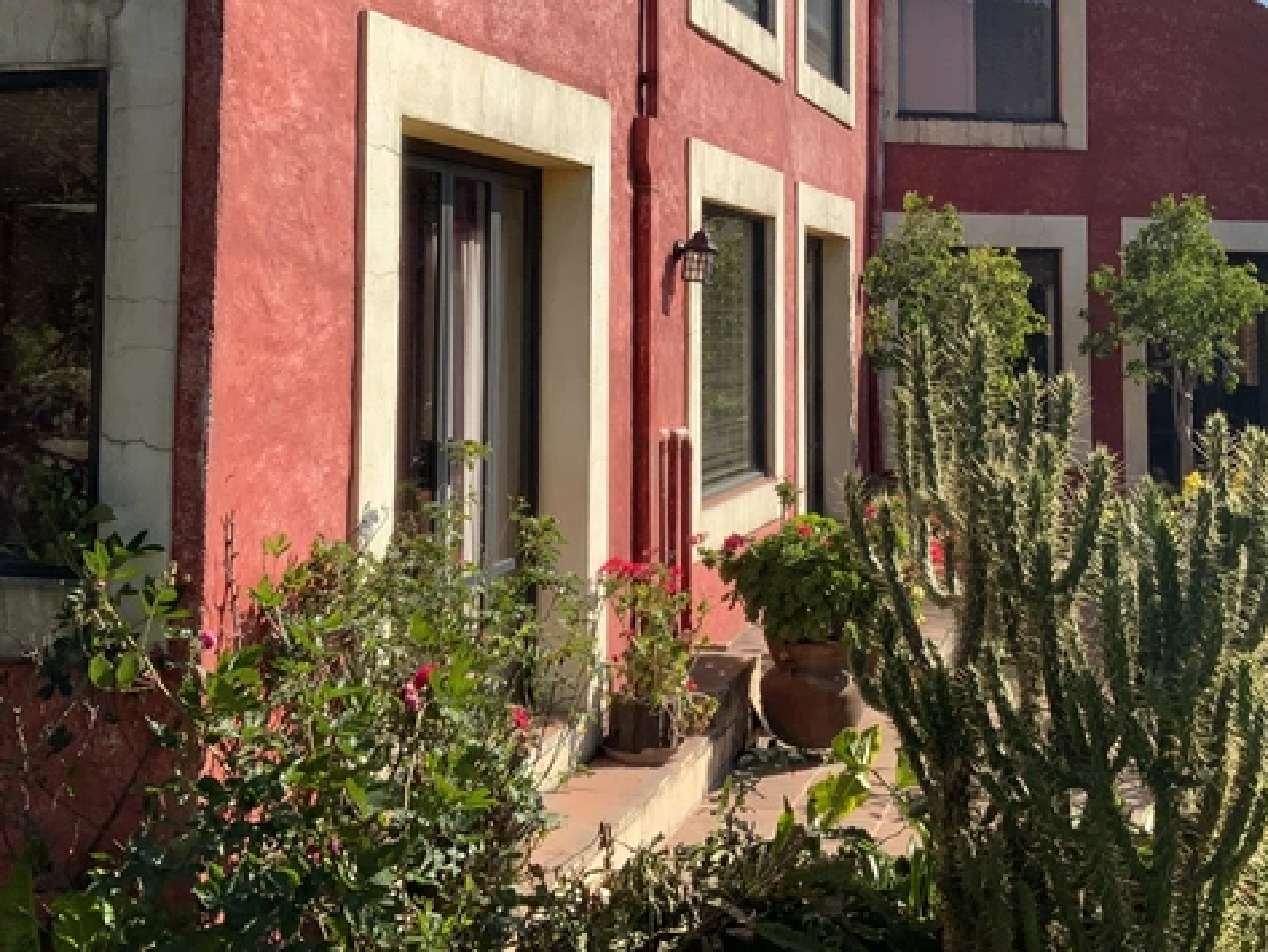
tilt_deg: +3.2
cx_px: 759
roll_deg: -0.8
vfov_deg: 29.1
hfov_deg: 38.7
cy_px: 198
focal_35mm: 49
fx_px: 1795
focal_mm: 3
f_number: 1.8
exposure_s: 1/1912
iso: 16
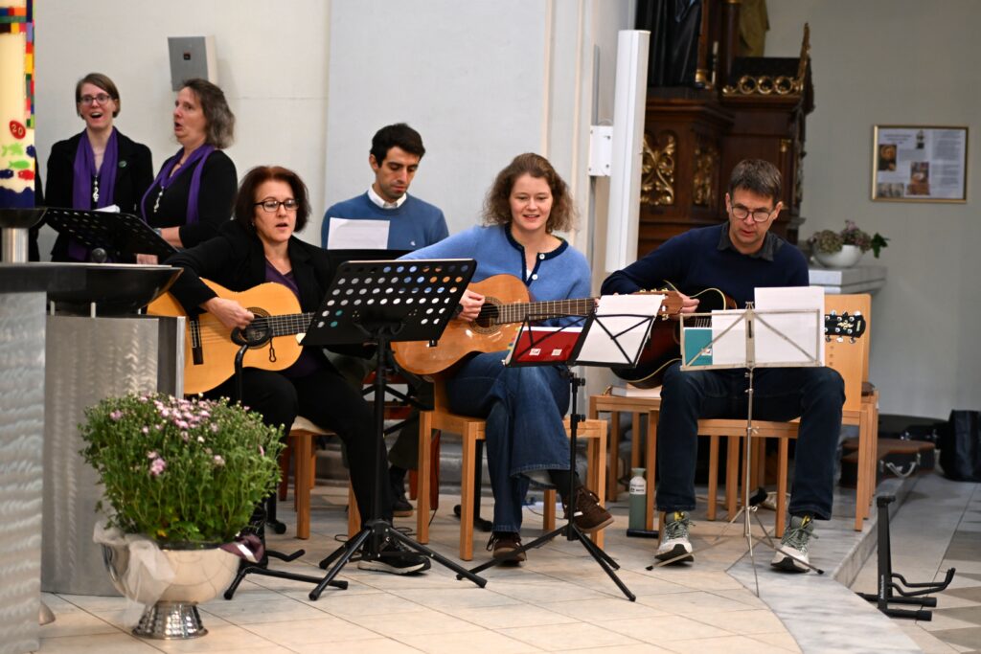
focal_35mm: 75
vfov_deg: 18.2
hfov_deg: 27.0
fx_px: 2044
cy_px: 327
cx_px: 490
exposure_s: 1/100
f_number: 1.4
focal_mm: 50
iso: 400
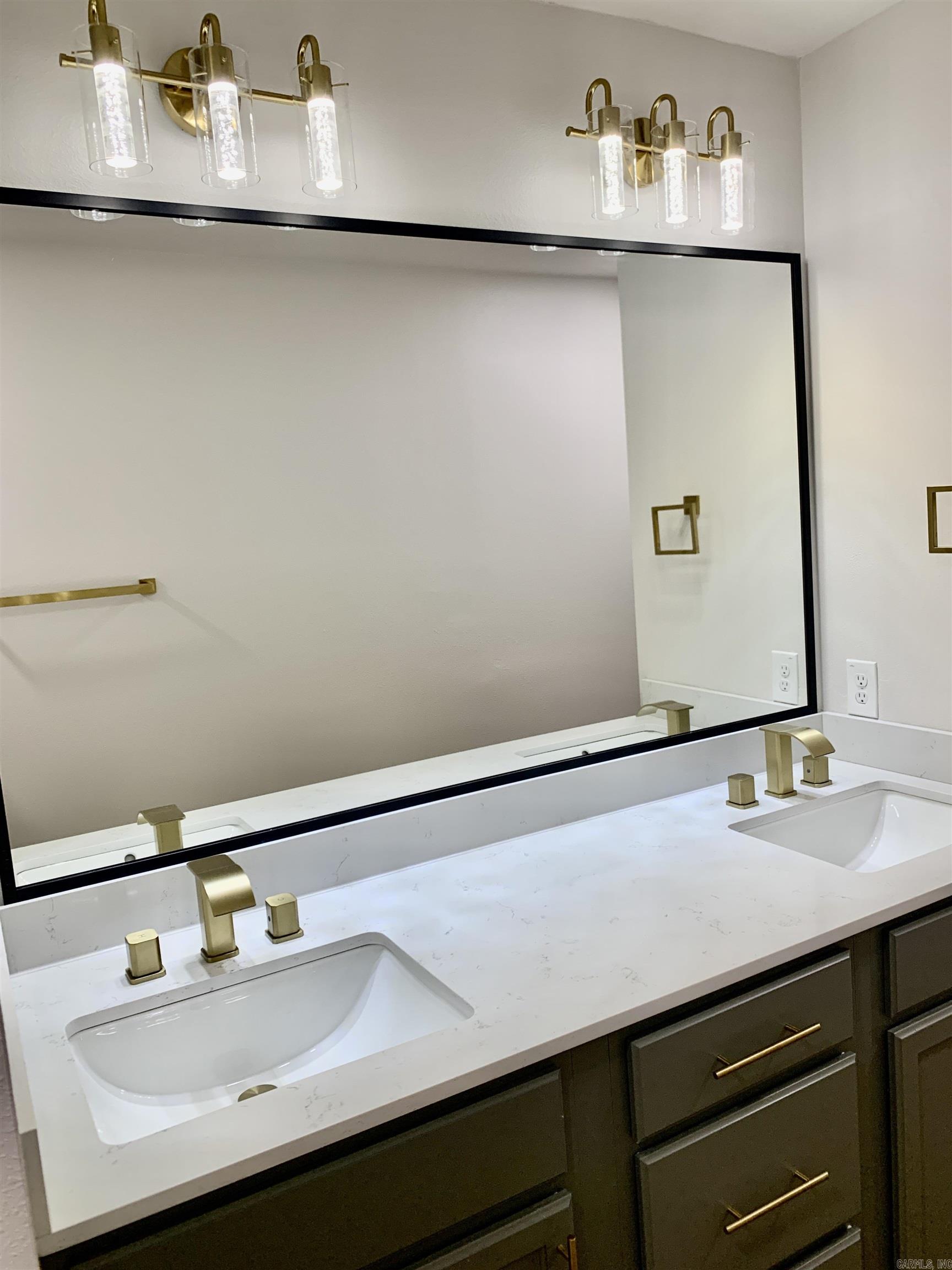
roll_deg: +4.7
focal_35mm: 26
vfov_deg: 67.3
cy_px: 635
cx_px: 476
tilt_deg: -6.2
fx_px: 953
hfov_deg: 53.1
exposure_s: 1/121
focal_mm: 4.25
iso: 80
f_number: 1.8
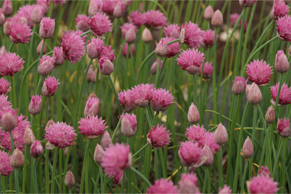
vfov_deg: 9.1
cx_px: 146
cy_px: 97
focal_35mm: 150
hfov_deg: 13.7
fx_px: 1212
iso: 400
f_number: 7.1
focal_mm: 100
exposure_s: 1/160
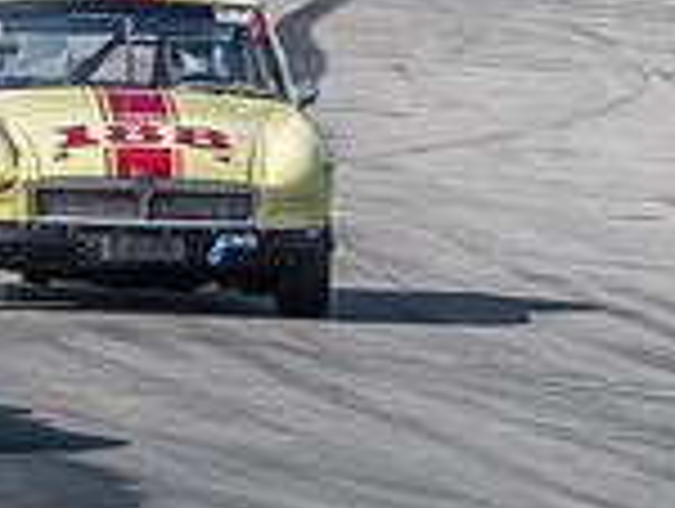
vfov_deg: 1.3
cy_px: 272
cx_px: -68
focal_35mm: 1158
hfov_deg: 1.7
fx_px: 22617
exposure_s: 1/320
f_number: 11
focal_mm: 150
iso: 320
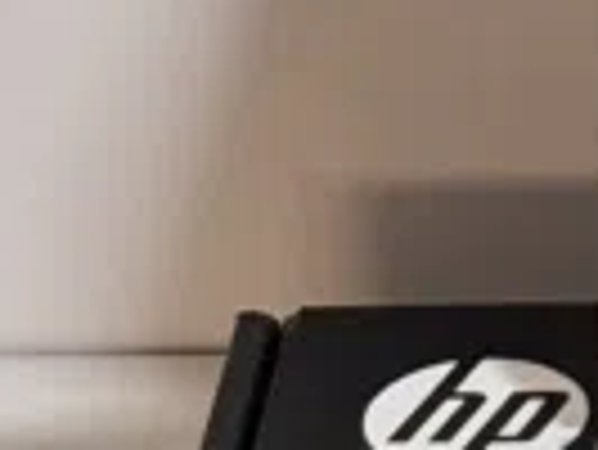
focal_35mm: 250
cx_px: 1385
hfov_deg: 7.4
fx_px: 4323
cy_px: -54
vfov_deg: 5.9
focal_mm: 5.96
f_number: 1.6
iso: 160
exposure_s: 1/44
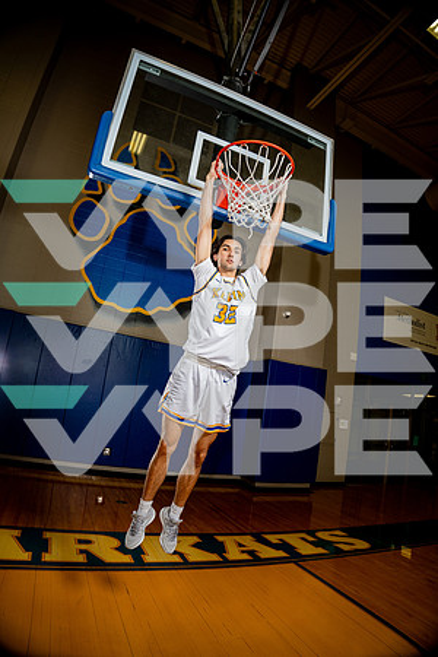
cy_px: 328
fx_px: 365
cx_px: 219
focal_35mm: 20
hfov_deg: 61.9
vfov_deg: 84.0
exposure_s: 1/250
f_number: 4
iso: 160
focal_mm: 20
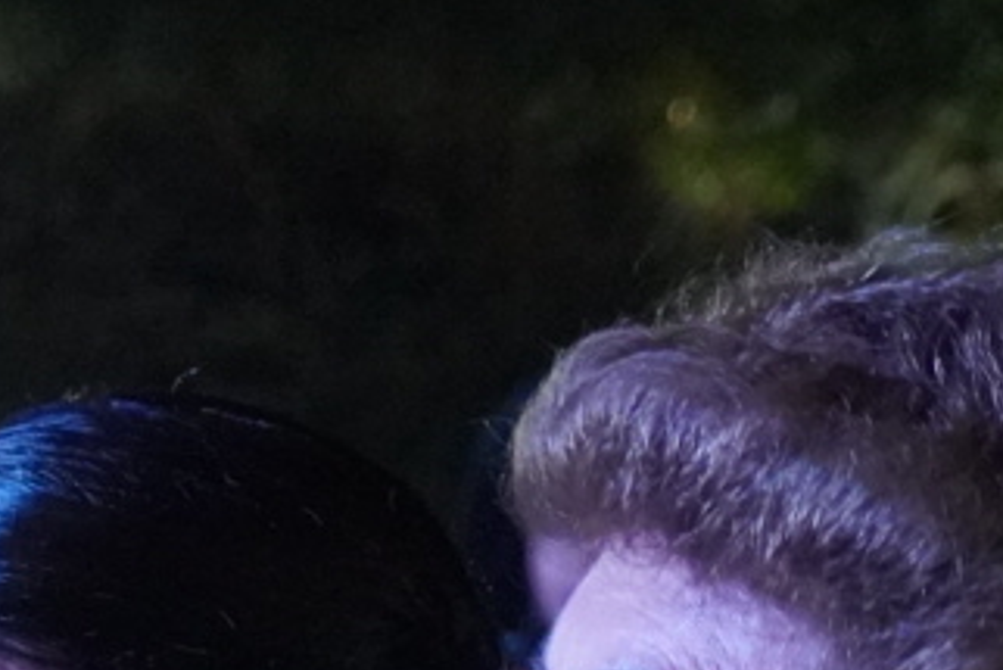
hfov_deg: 5.5
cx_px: 455
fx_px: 10480
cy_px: 1396
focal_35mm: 376
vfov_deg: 3.6
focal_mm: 50
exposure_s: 1/40
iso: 6400
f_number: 5.6
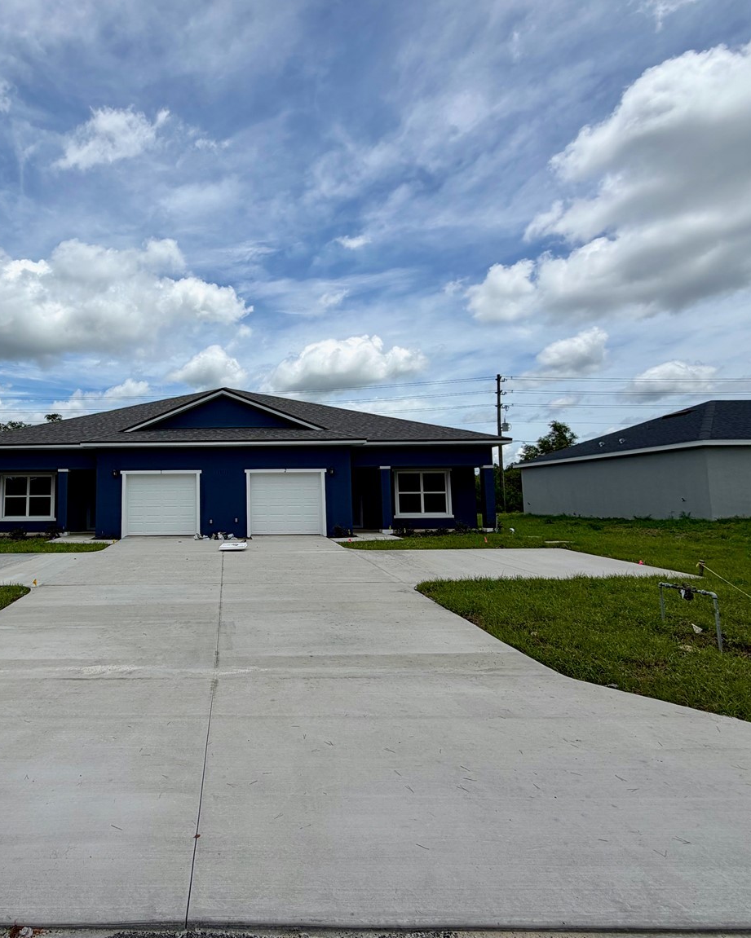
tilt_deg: +4.9
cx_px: 226
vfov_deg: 83.2
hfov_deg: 68.0
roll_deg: +0.2
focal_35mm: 19
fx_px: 528
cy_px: 450
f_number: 2.2
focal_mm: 2.22
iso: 20
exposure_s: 1/1698
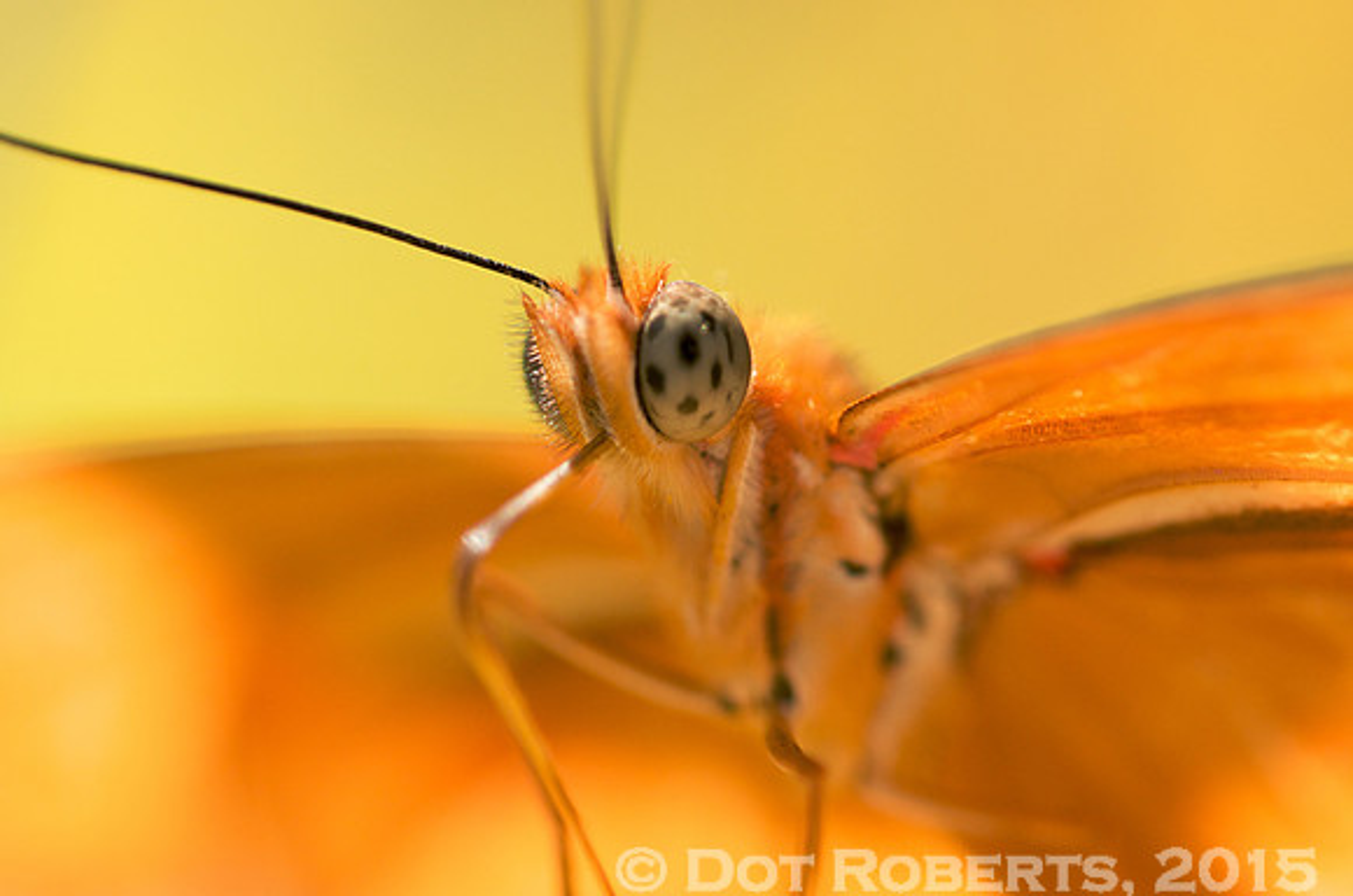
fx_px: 11250
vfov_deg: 4.6
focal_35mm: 300
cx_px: 676
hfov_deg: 6.9
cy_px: 448
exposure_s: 1/200
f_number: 8
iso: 640
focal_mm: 200
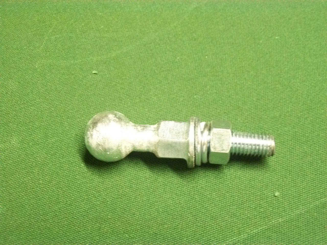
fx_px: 397
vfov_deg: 34.3
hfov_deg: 44.8
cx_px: 164
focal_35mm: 42
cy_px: 122
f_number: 3.1
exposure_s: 1/4
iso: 200
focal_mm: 7.6
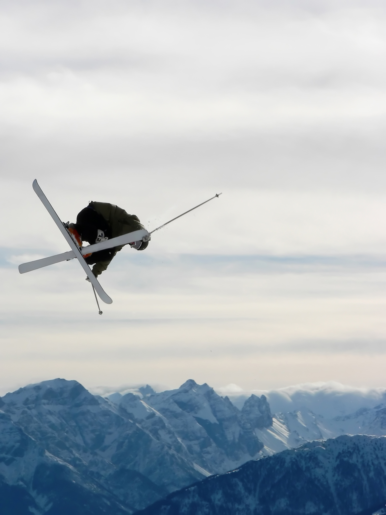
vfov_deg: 13.4
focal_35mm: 147
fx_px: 2186
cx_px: 193
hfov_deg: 10.1
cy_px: 258
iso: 80
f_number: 8
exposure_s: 1/640
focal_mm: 24.6
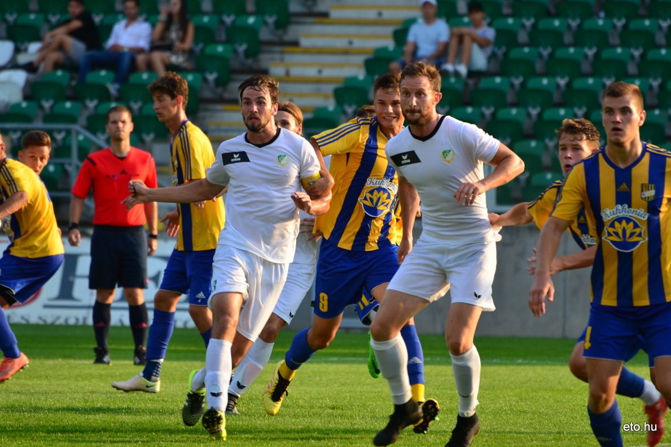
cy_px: 224
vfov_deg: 3.4
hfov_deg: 5.1
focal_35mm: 408
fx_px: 7605
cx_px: 335
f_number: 5.6
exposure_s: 1/500
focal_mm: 270
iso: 400
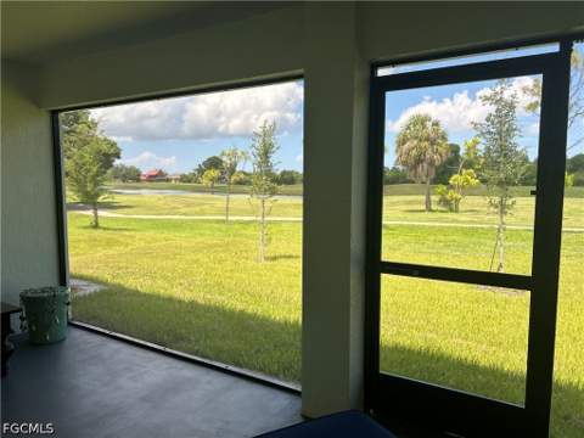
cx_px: 292
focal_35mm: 26
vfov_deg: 53.1
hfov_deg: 67.3
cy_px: 219
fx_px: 439
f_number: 1.5
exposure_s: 1/814
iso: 50
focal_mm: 5.7
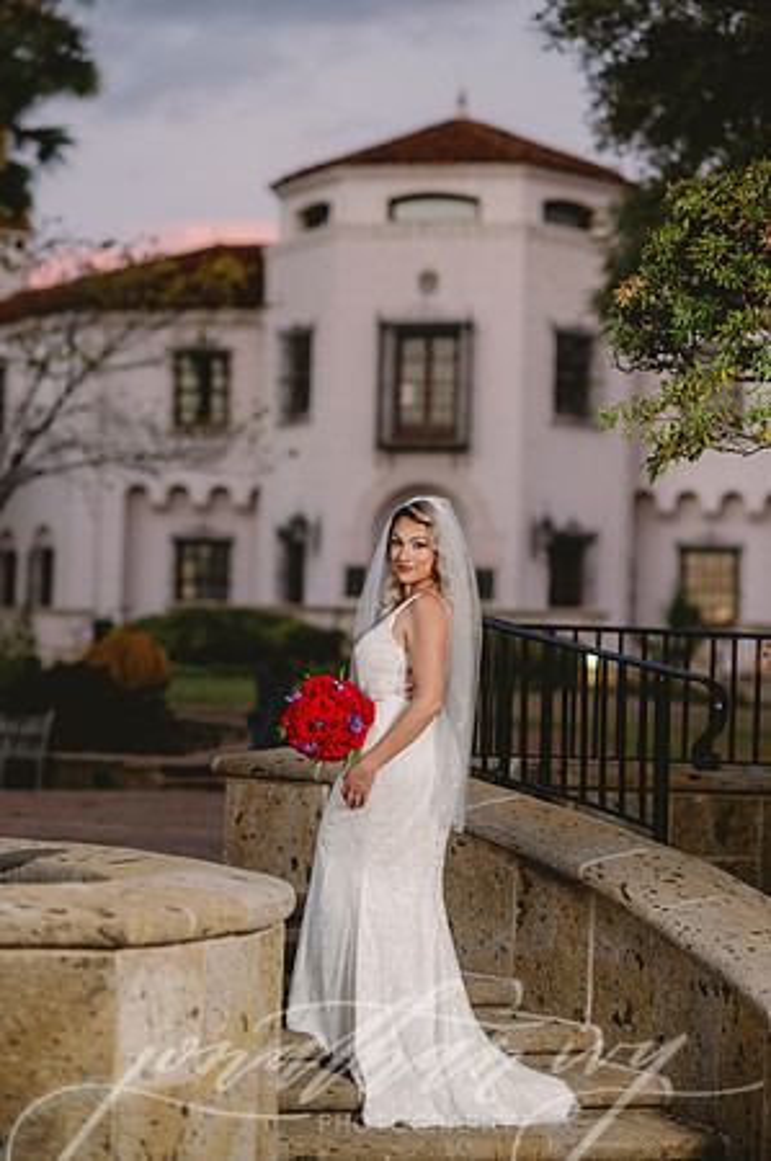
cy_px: 580
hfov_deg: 16.0
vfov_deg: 23.9
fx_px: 2737
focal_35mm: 85
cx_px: 386
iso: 250
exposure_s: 1/200
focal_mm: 85
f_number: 2
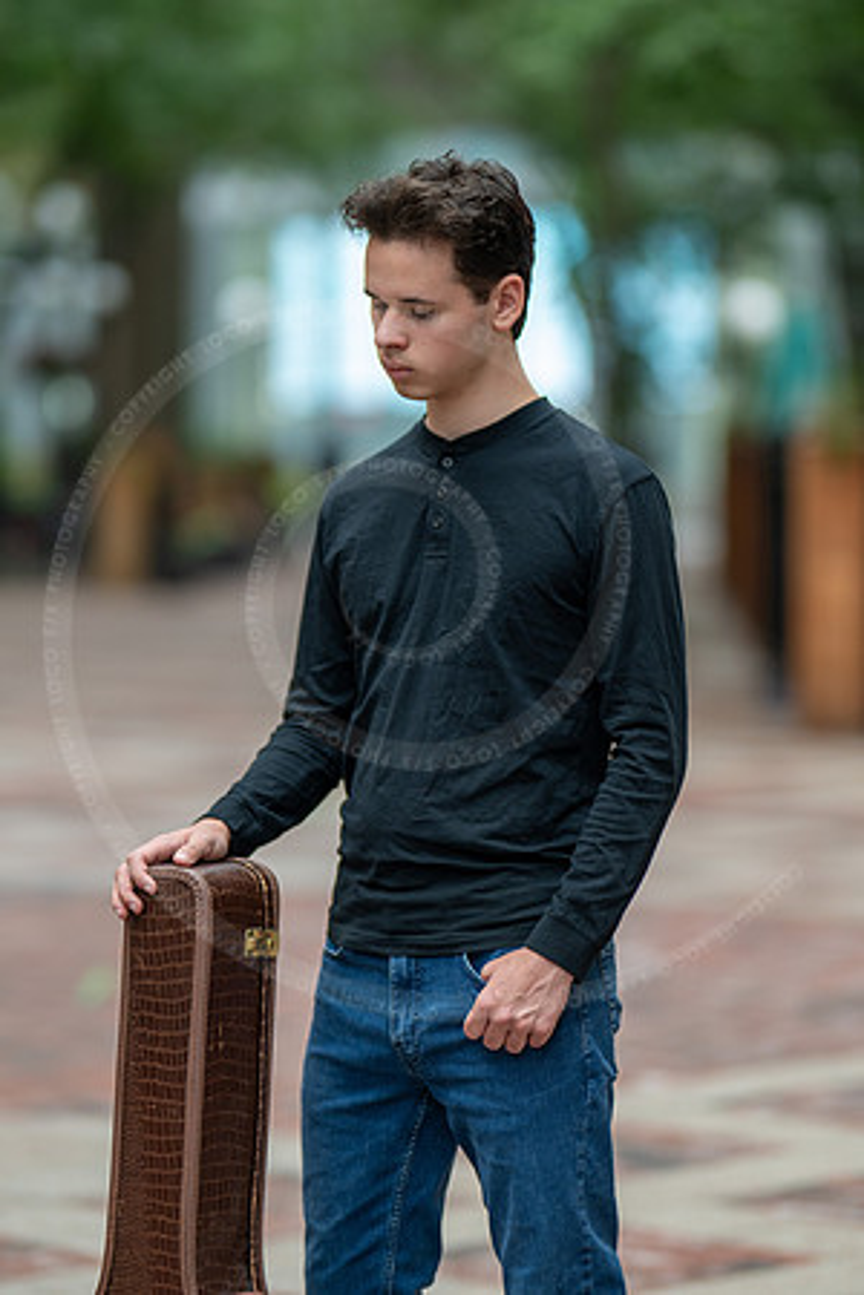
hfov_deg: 10.8
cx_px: 432
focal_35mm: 127
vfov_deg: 16.1
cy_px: 648
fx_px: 4572
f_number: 1.2
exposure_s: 1/400
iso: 250
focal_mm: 85
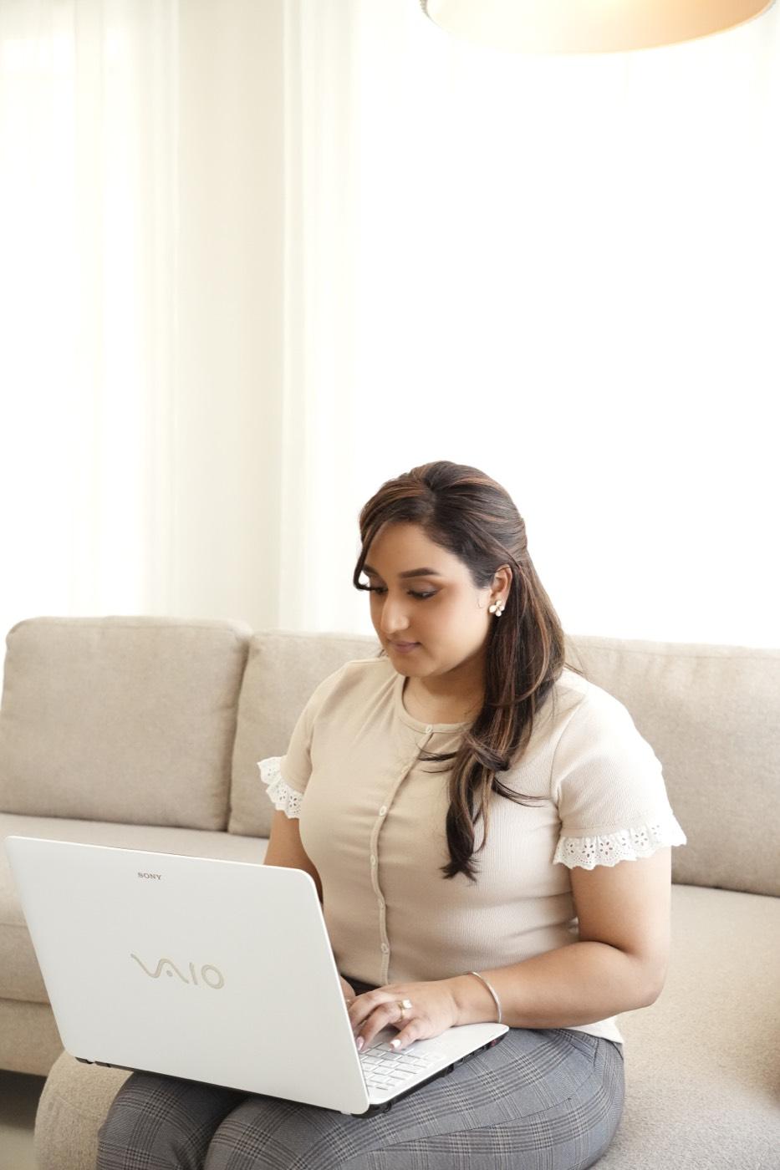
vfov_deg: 37.6
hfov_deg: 25.5
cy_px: 585
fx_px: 1721
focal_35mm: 53
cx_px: 390
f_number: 4.5
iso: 4000
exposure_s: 1/640
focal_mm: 35.3
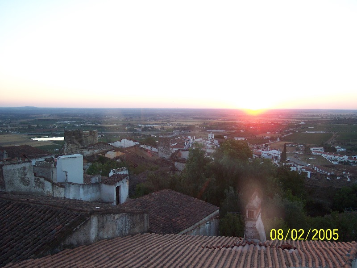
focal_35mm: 38
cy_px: 134
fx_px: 392
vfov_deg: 37.7
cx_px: 178
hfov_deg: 49.0
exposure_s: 1/90
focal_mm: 8
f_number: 2.8
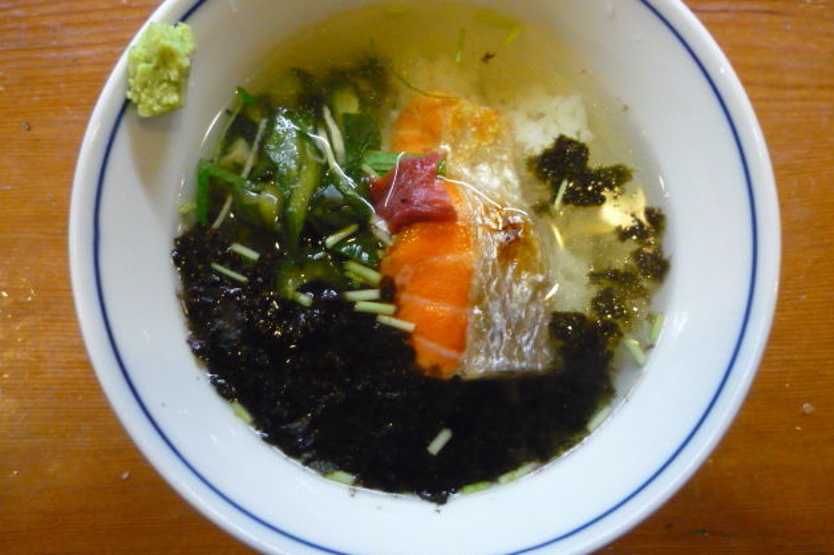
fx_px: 810
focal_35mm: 35
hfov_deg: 54.5
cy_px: 246
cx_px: 424
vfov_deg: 37.8
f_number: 2.8
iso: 800
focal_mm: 5.5
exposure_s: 1/40
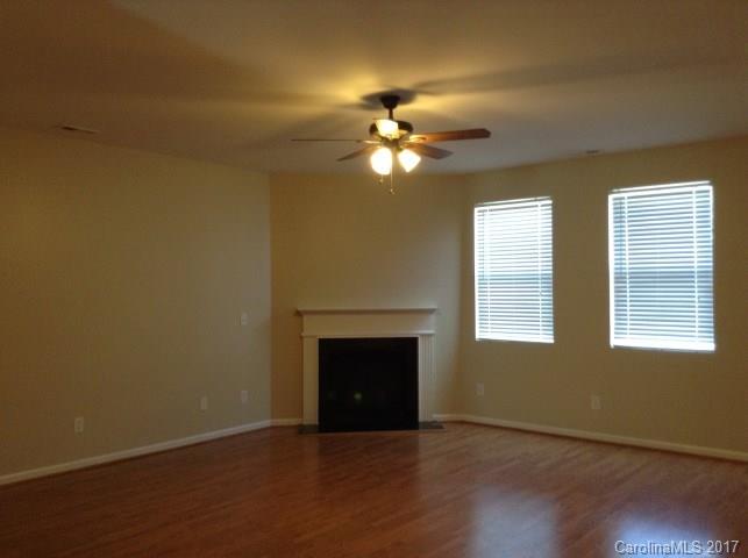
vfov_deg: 42.8
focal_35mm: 33
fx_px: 712
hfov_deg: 55.4
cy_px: 279
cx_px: 374
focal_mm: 3.3
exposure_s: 1/24
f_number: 2.4
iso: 100
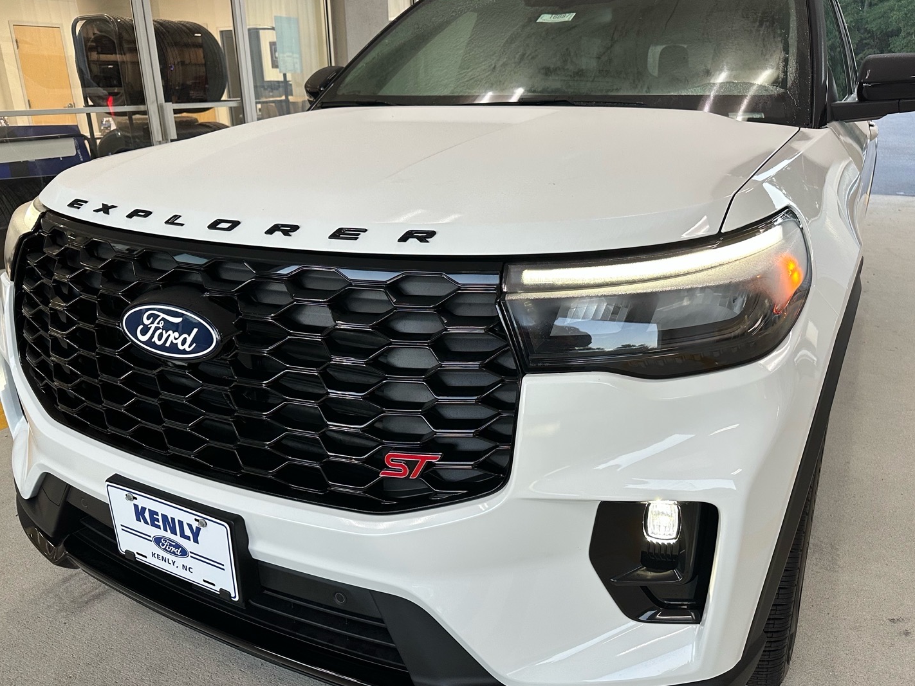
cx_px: 472
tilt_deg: -19.8
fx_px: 714
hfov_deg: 65.3
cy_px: 341
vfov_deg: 51.4
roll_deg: +0.6
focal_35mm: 27
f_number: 1.78
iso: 200
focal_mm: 6.86
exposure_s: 1/120
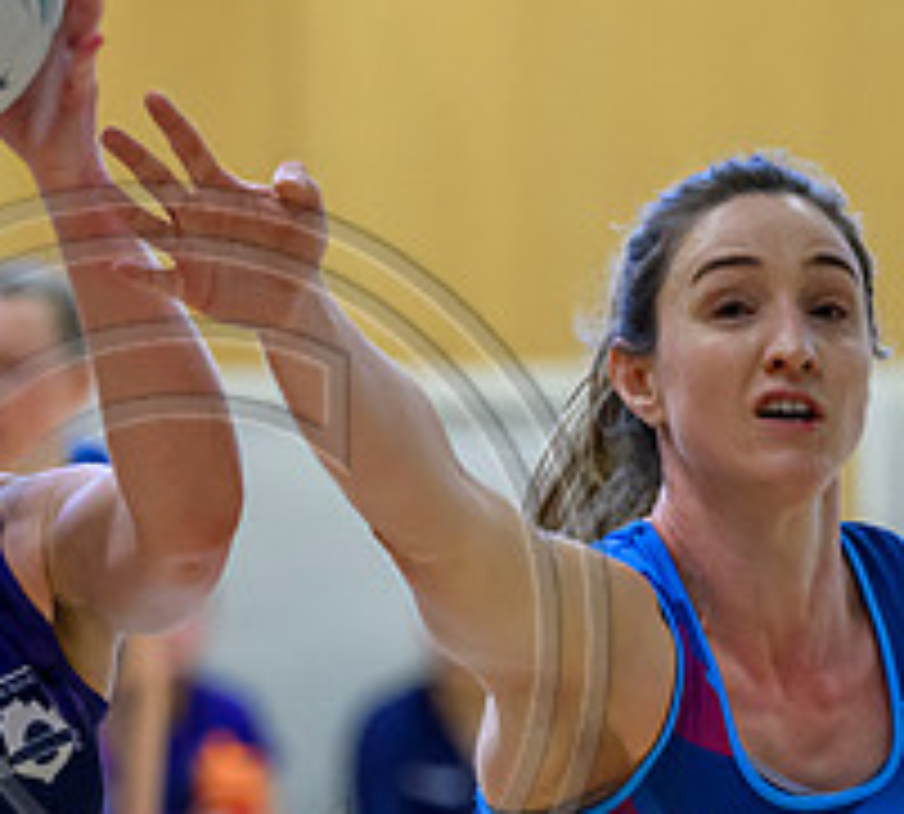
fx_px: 11920
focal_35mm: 424
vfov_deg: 3.9
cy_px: 607
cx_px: -300
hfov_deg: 4.3
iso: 4000
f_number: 3.2
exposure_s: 1/1000
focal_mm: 135
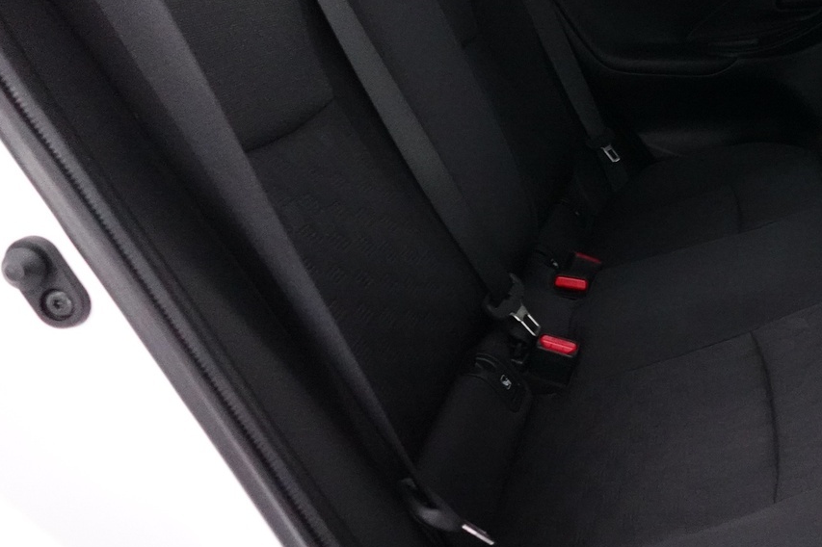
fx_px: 867
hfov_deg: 47.6
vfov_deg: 34.9
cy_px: 218
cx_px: 672
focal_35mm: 38
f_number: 2
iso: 4000
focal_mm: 7.6
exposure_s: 1/80
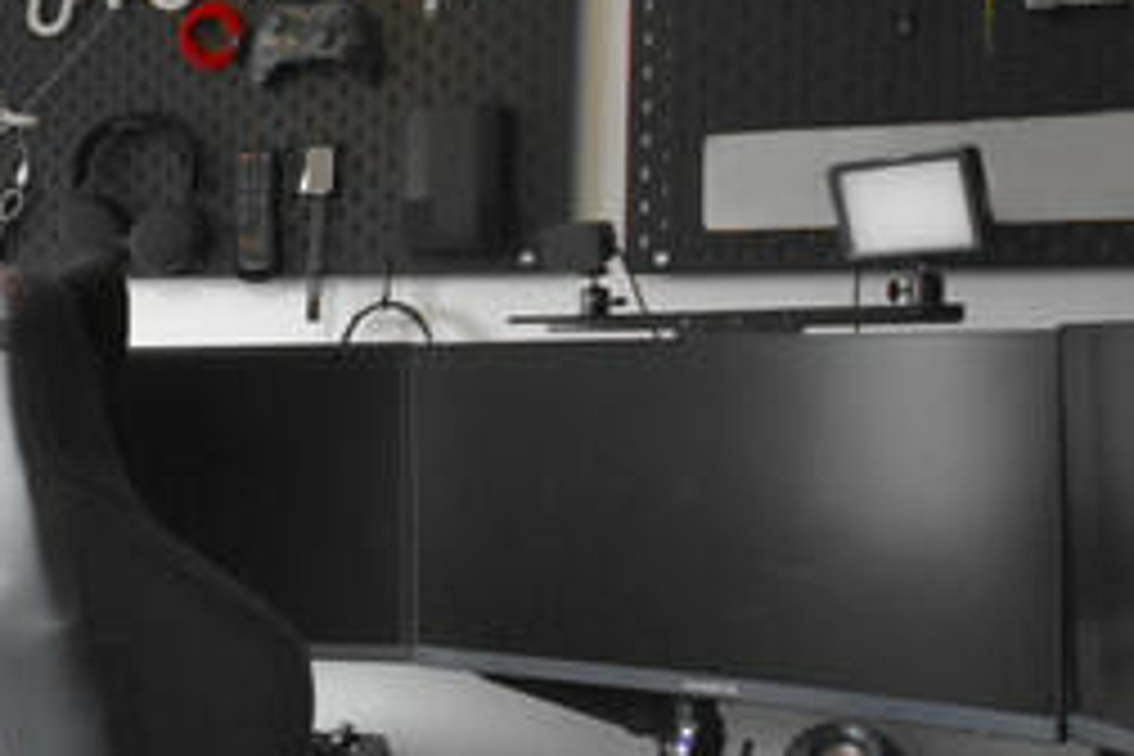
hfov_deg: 25.2
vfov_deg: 22.3
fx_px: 1921
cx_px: -554
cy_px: 394
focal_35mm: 61
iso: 800
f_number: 5
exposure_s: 1/100
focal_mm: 10
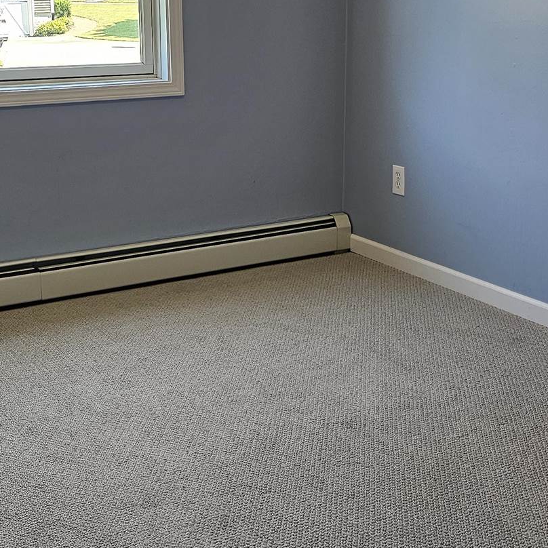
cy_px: 231
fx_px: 1039
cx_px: 271
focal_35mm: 58
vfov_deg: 29.5
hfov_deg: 29.6
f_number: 1.7
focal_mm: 6.3
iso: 125
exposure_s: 1/120
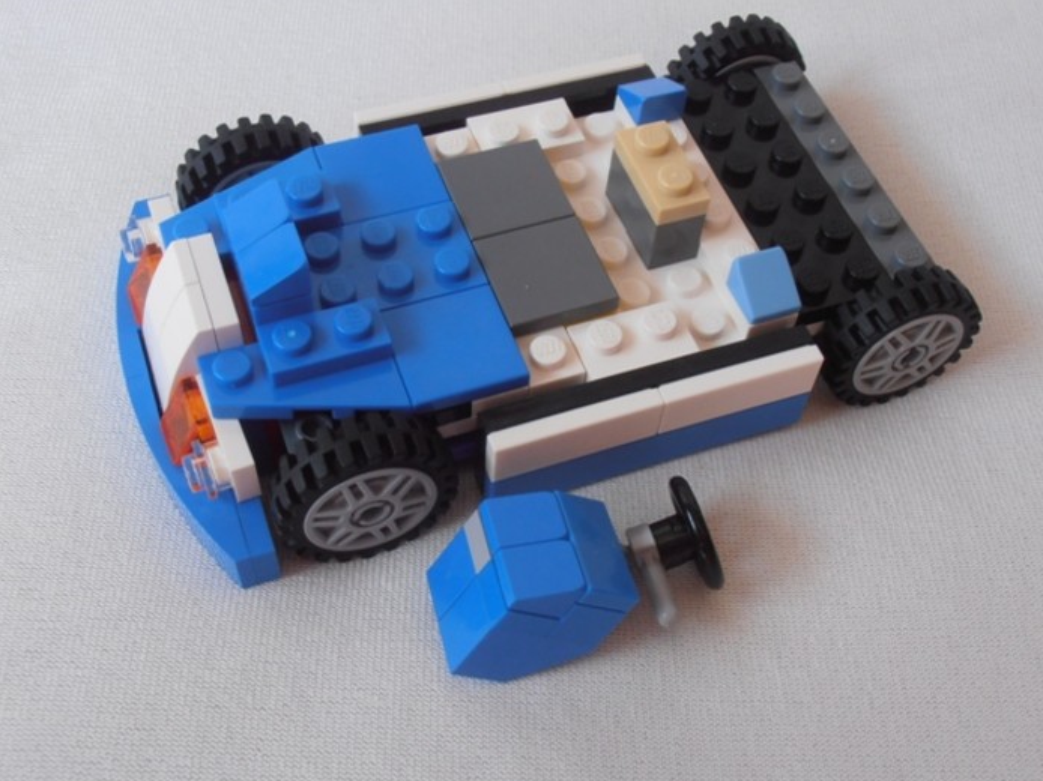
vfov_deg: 30.2
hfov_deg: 39.7
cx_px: 553
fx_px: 1446
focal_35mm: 48
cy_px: 397
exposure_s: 1/40
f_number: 3.9
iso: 80
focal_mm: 6.61
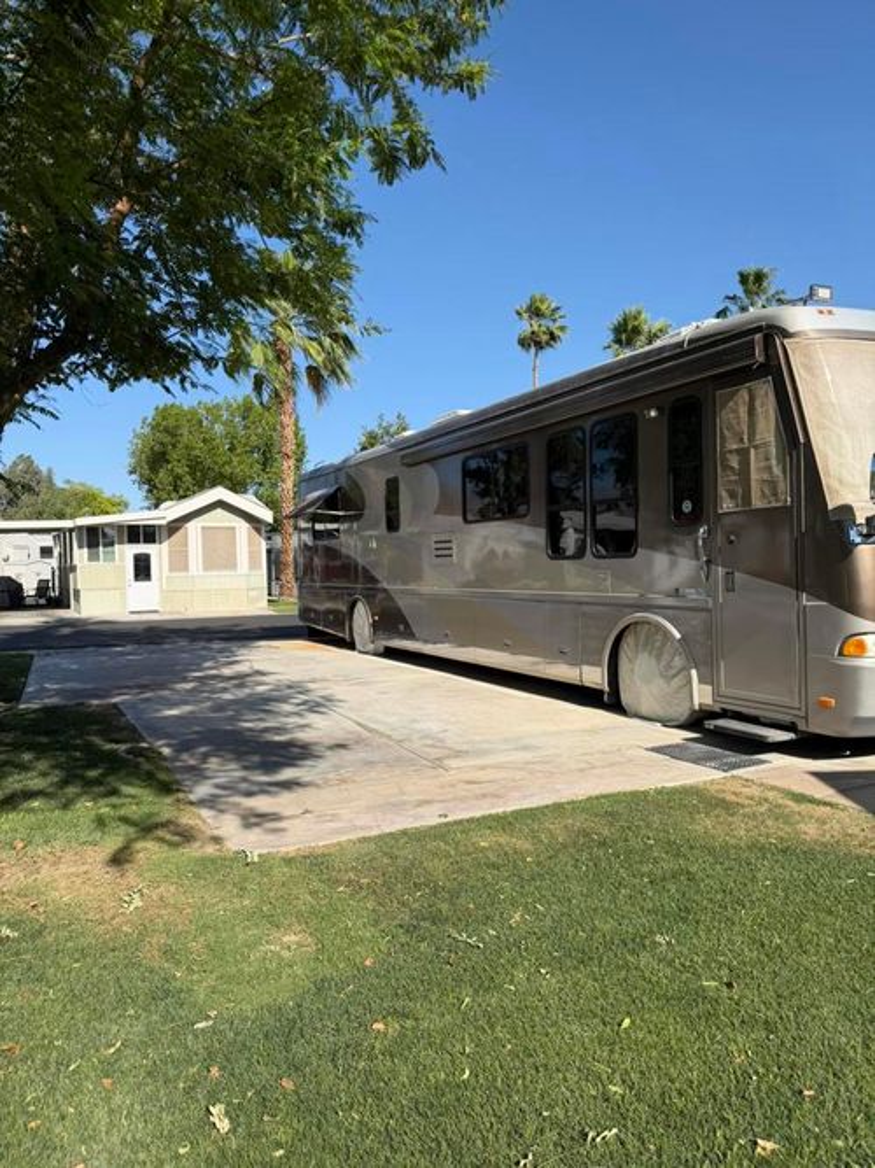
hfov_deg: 56.8
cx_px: 438
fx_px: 809
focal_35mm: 24
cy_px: 584
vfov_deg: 71.6
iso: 80
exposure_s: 1/4167
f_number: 1.78
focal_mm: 6.76
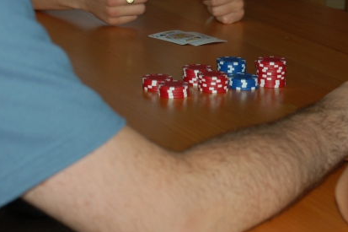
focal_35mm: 120
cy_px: 73
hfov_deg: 17.1
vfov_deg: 11.4
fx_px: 1157
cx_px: 231
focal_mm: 55
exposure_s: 1/60
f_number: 5.6
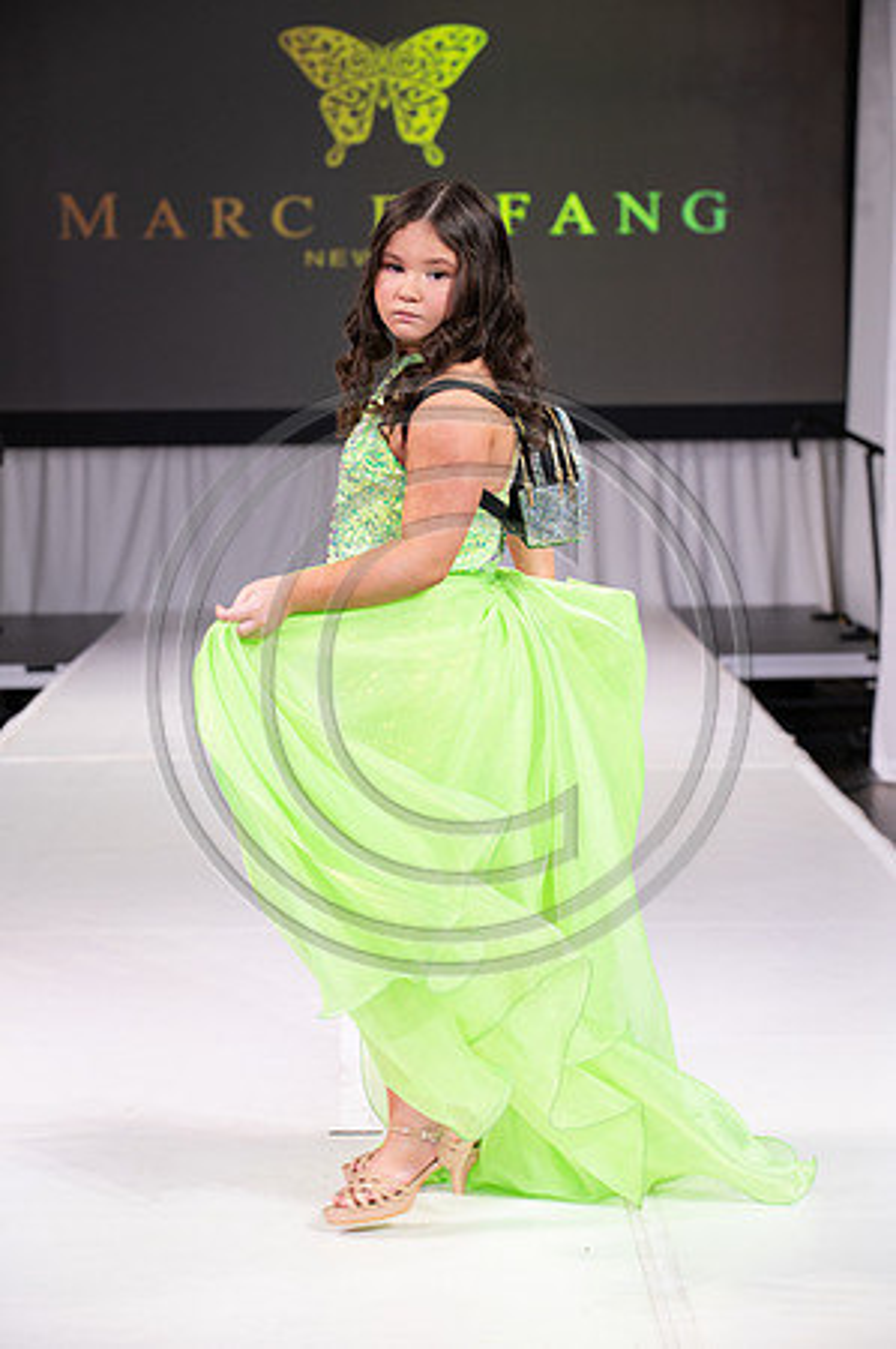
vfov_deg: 22.2
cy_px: 674
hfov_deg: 14.8
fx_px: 3442
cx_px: 448
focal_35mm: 92
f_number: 5.6
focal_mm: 92
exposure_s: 1/400
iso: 2000
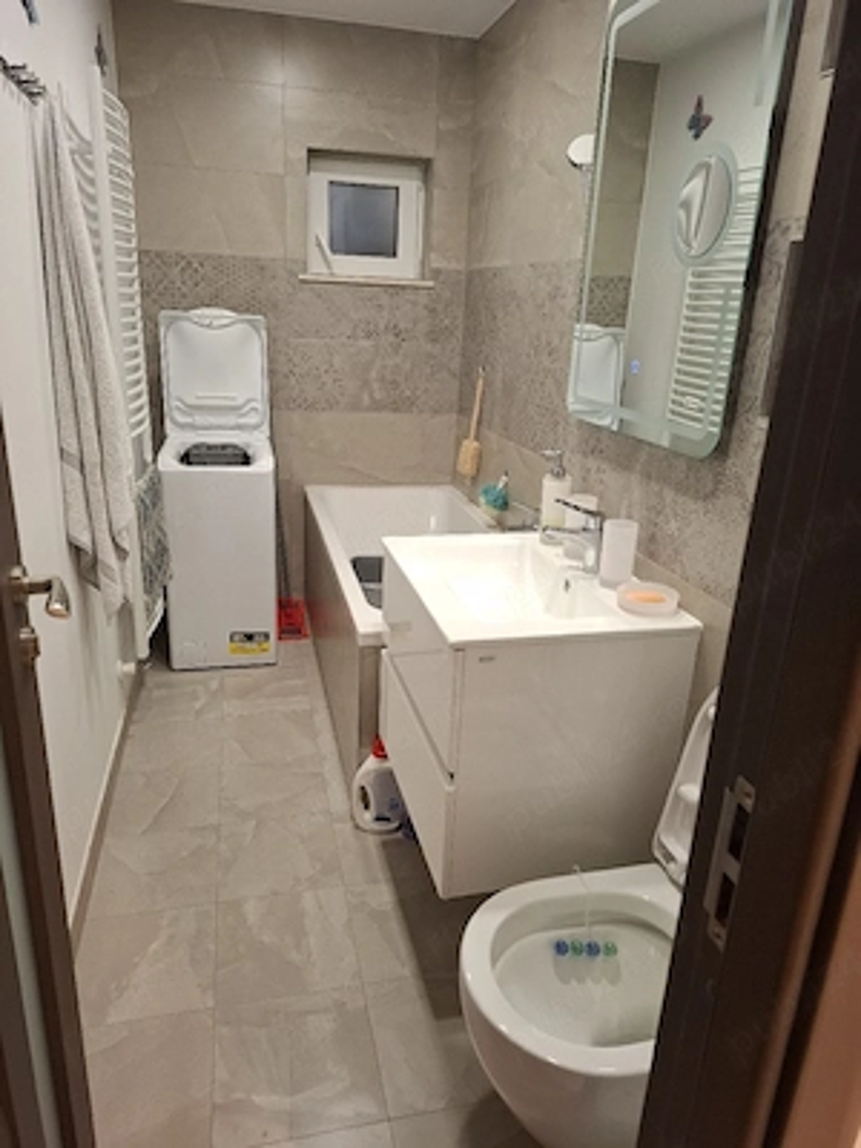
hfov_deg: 58.9
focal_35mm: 23
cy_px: 574
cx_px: 430
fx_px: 763
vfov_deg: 73.9
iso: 320
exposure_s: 1/50
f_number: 1.8
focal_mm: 5.54
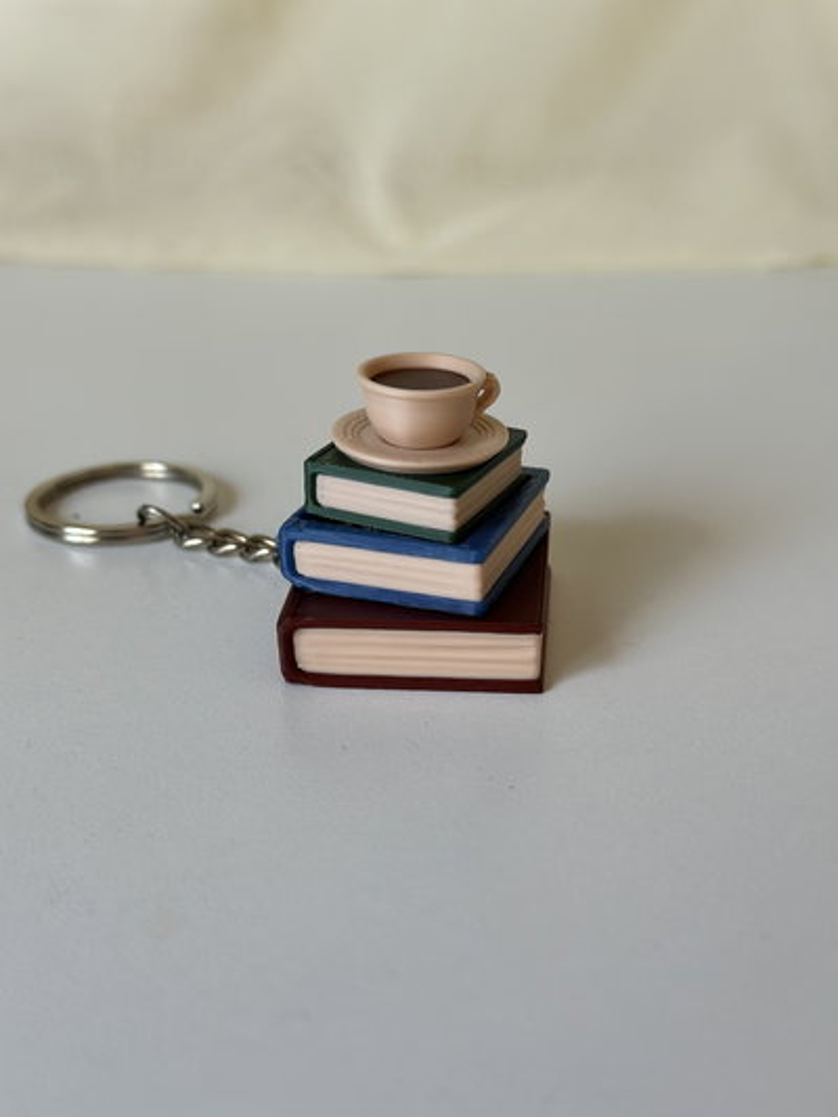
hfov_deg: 30.3
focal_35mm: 48
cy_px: 558
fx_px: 1549
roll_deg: -0.3
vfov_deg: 39.6
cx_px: 419
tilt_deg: -24.9
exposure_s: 1/121
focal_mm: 6.86
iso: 80
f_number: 1.78
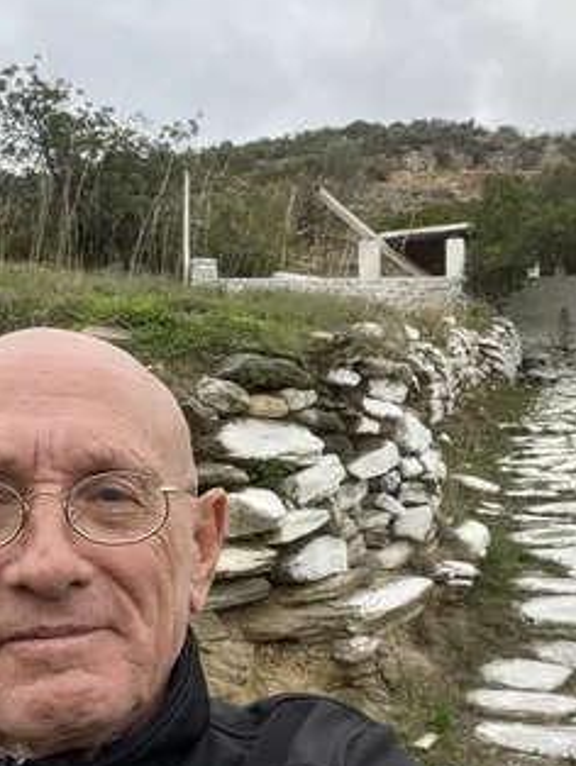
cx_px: 329
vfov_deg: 43.6
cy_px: 451
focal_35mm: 43
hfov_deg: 33.6
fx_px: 953
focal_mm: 2.71
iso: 64
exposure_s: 1/121
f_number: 2.2
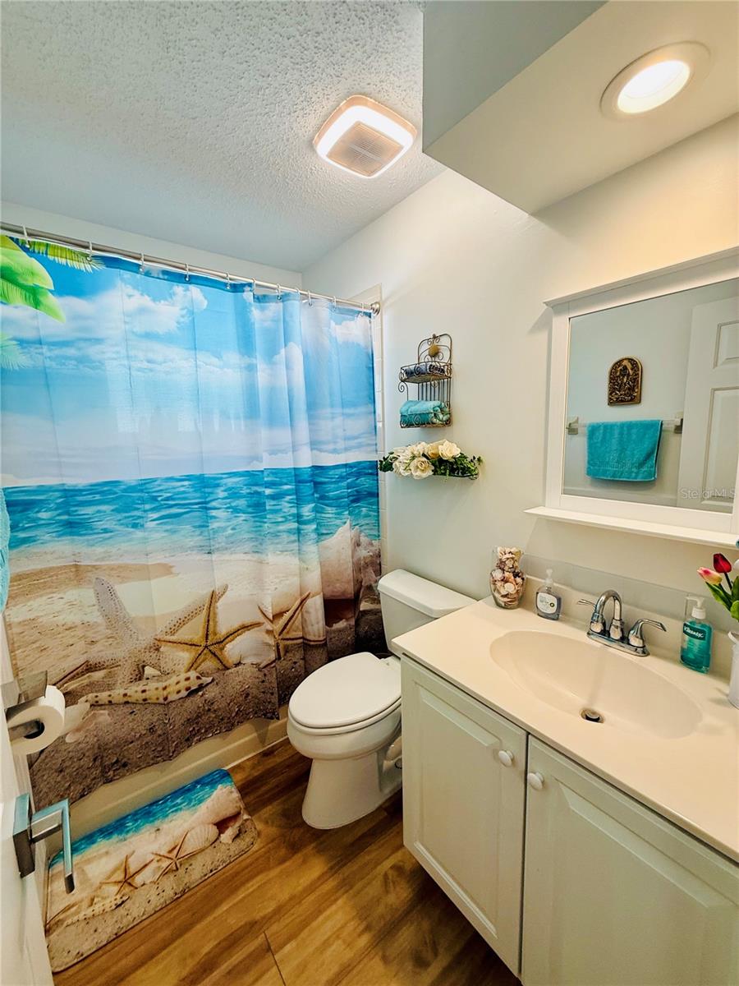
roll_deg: +0.8
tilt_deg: -7.3
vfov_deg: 102.1
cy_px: 493
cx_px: 370
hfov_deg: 85.7
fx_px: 399
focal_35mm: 14
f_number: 2.2
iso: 100
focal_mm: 2.22
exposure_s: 1/120
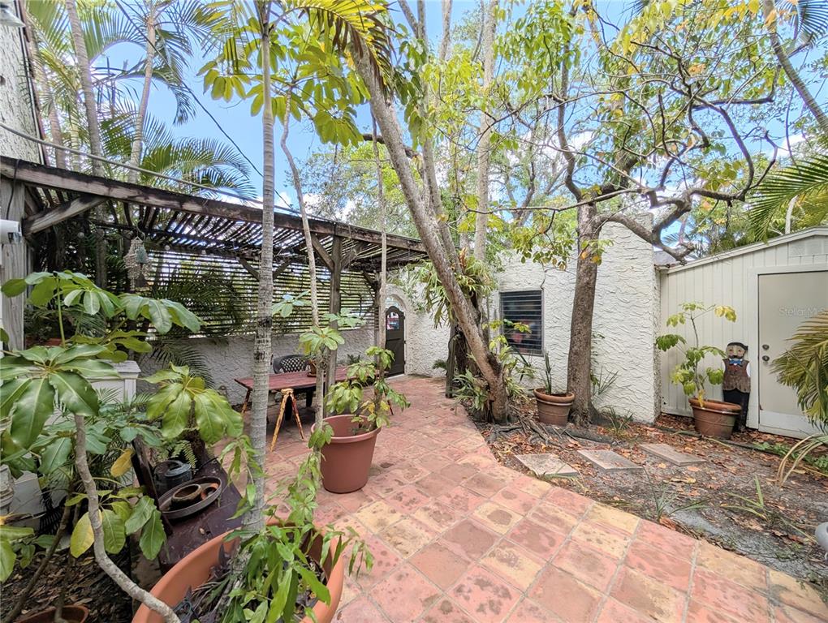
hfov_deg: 110.5
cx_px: 414
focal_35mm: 12
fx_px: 287
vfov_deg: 94.6
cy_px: 312
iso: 47
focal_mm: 2.02
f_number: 1.7
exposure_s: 1/1220
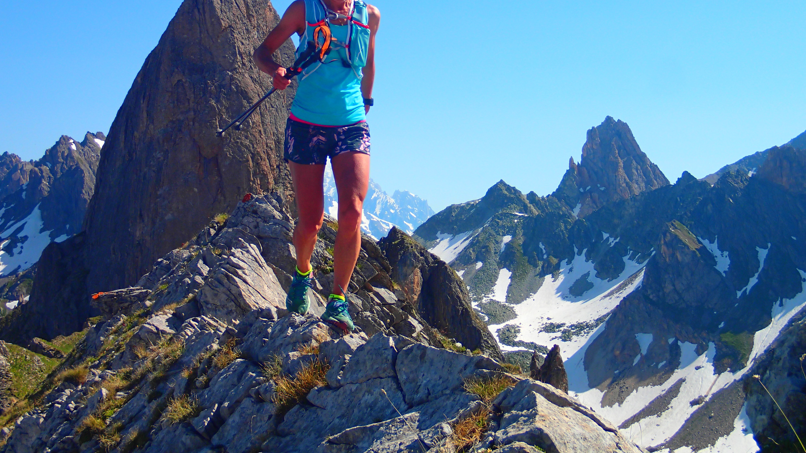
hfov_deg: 36.0
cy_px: 184
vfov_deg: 20.7
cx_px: 402
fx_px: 1240
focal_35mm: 58
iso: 100
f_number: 4.5
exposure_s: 1/640
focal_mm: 9.61
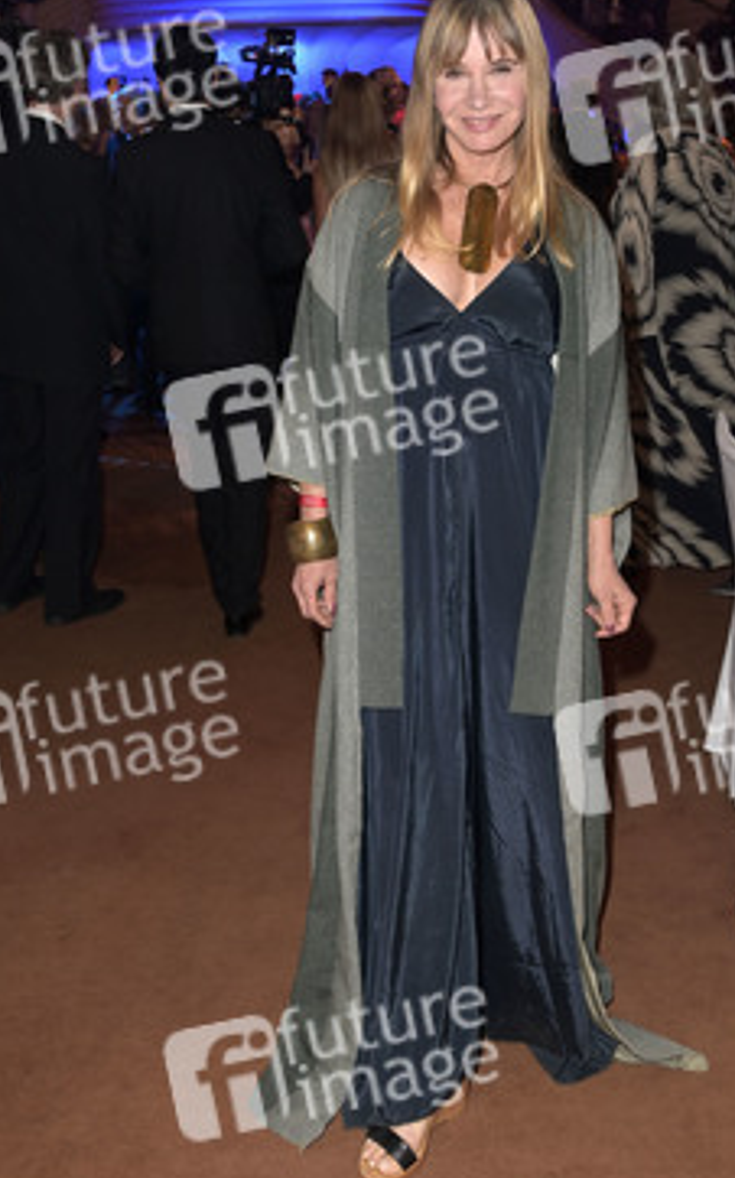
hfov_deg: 35.2
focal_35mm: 36
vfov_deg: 54.0
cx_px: 426
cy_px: 576
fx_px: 1155
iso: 1000
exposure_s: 1/50
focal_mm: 32
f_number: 5.6
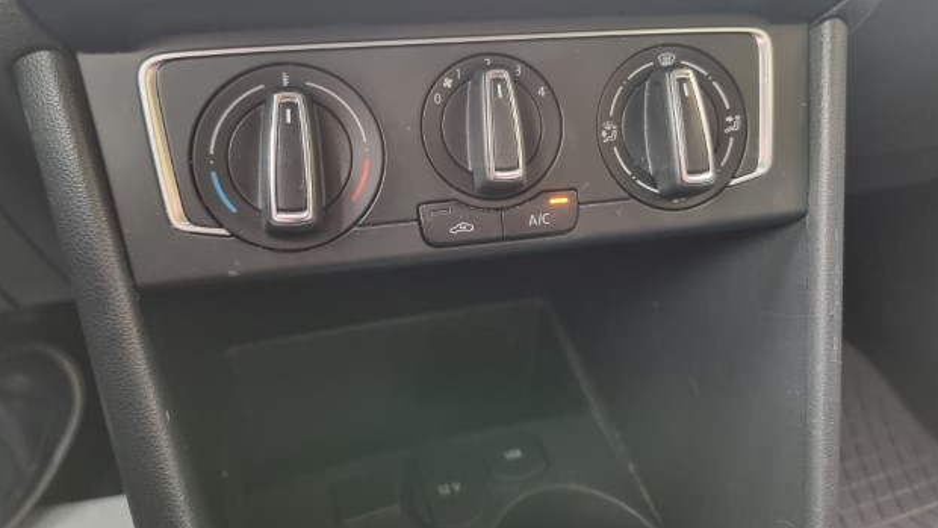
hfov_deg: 69.9
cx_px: 471
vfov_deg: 42.2
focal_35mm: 27
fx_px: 672
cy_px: 168
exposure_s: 1/40
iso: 400
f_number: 1.8
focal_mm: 6.7
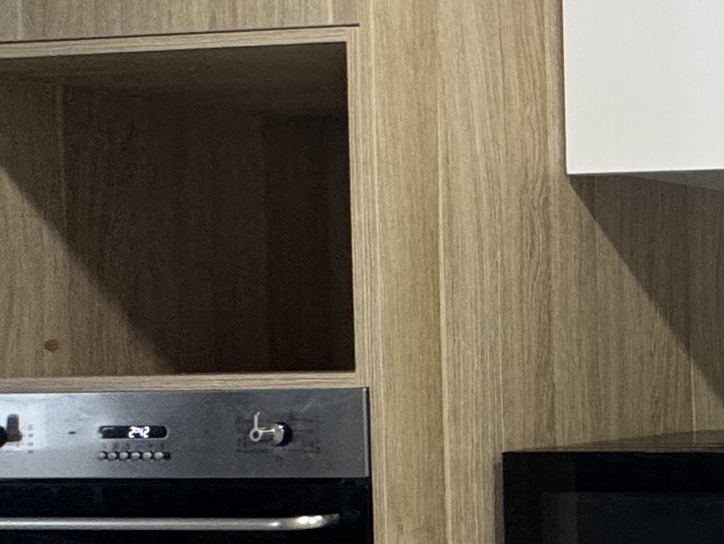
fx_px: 1339
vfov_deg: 22.8
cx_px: 1496
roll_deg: +1.4
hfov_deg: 18.2
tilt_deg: -1.1
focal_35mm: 64
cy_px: 362
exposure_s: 1/50
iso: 200
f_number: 2.2
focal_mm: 2.22
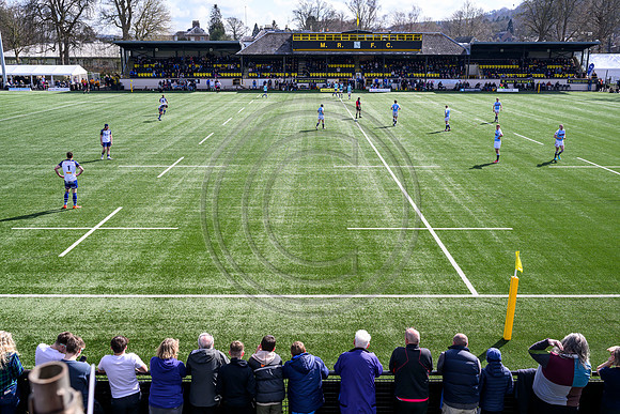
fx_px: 603
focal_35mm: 35
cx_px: 310
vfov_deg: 37.9
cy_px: 207
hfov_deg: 54.4
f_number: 5.6
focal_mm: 35
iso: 400
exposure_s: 1/1000
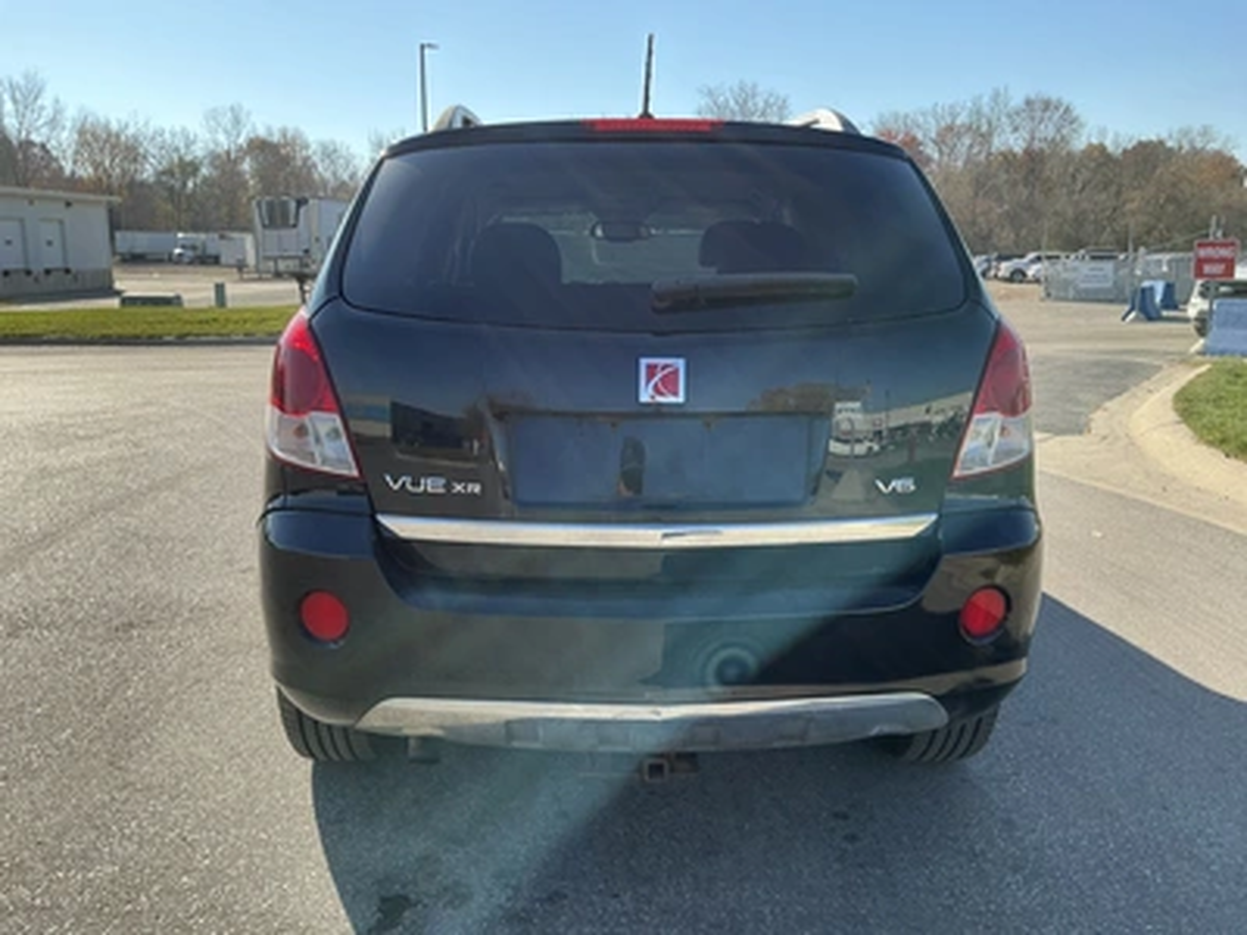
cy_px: 468
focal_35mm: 28
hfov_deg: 63.4
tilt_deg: -7.8
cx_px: 624
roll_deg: -0.7
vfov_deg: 49.7
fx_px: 1009
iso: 25
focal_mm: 3
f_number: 1.8
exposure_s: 1/869
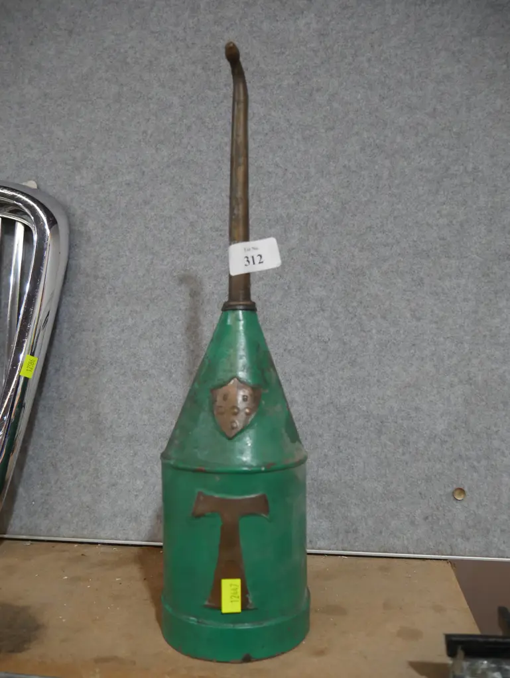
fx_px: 550
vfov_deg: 63.4
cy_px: 339
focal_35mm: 28
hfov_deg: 49.8
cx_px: 255
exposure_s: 1/60
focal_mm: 14
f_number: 3.5
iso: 800
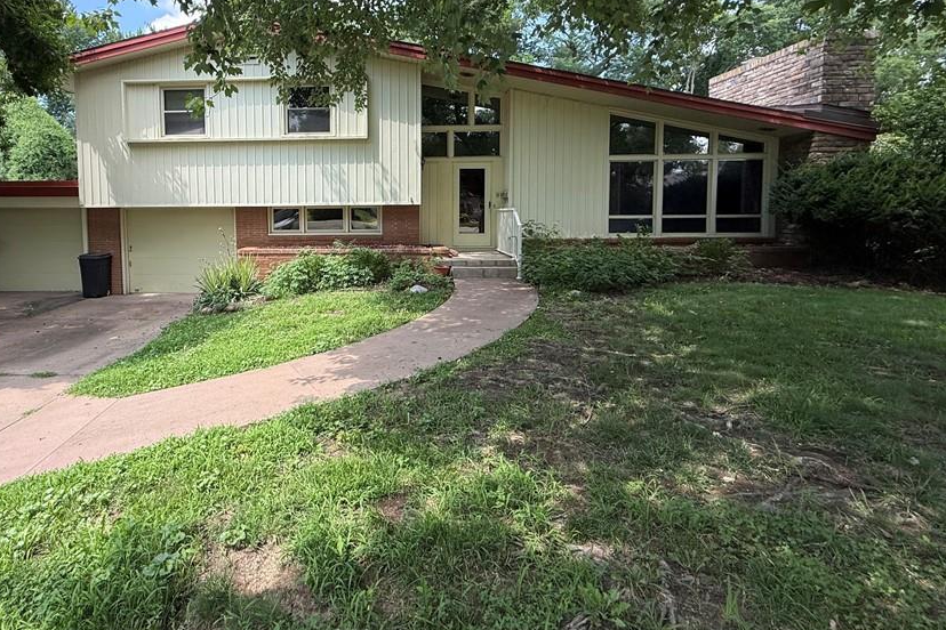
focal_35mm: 18
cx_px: 371
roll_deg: +1.1
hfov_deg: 88.7
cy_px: 237
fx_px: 473
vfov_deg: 66.4
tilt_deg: -1.7
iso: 50
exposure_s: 1/644
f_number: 2.2
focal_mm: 2.22
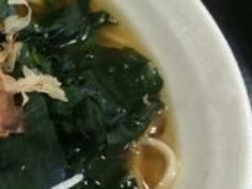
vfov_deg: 15.7
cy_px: 142
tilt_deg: -52.4
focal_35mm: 94
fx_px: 685
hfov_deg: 19.0
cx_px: -92
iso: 32
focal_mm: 4.15
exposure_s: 1/30
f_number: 2.2
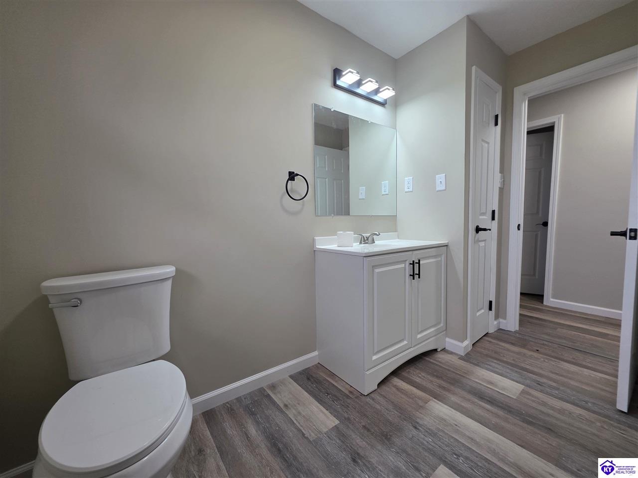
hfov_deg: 106.2
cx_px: 319
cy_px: 239
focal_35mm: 13
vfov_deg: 89.9
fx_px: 240
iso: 125
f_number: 1.9
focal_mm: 2.2
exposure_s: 1/120
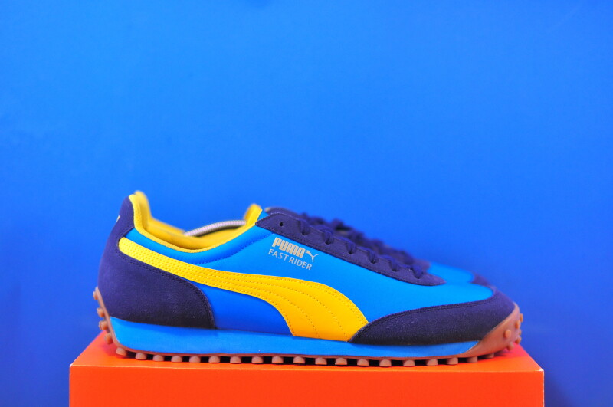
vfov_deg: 18.1
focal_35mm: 75
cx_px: 306
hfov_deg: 27.0
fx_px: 1275
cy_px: 204
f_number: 2
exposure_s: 1/320
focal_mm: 50
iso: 250
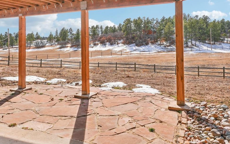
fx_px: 175
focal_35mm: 28
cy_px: 37
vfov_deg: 43.5
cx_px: 117
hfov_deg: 66.8
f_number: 8
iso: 100
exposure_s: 1/500
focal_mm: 11
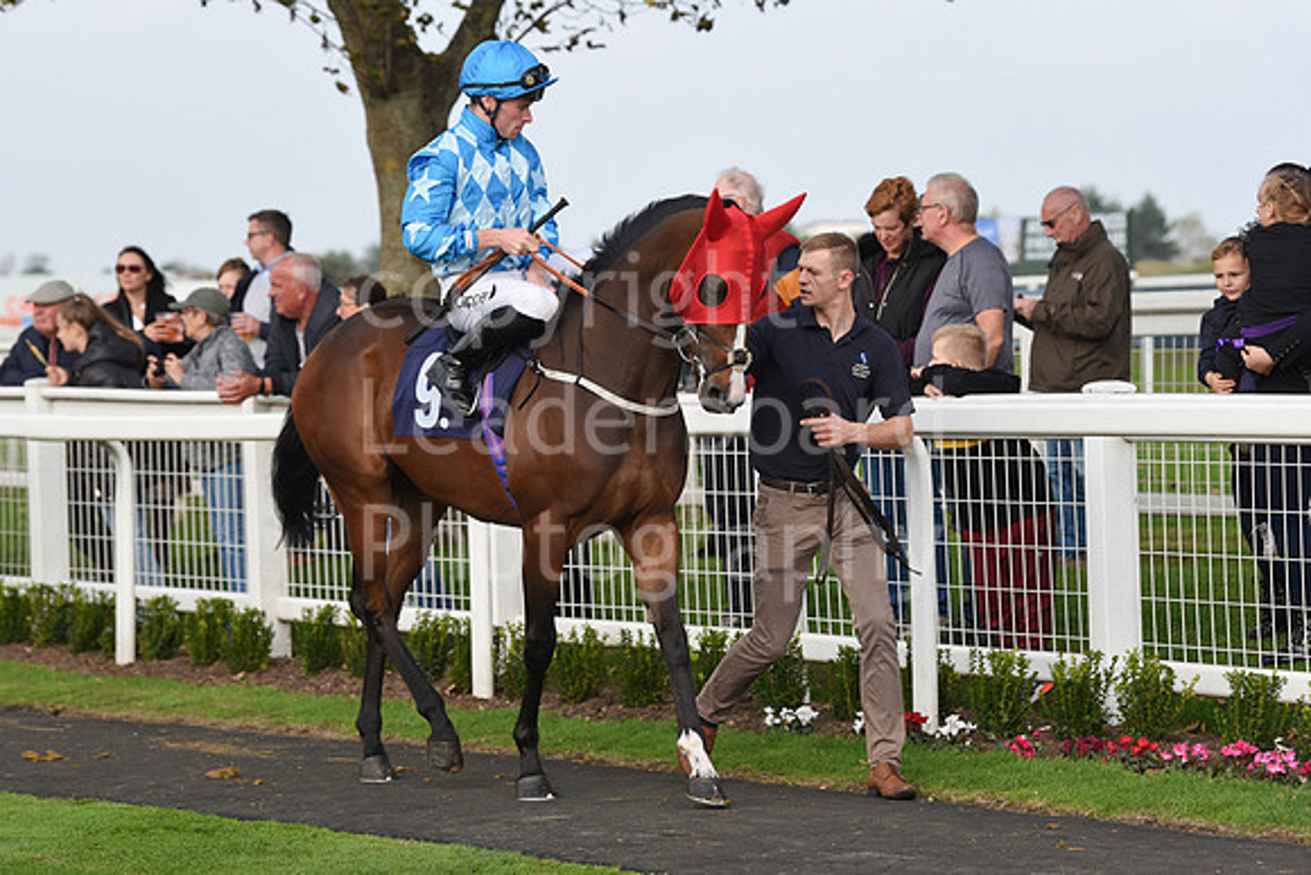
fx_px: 5281
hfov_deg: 14.2
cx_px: 656
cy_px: 438
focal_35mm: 145
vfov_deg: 9.5
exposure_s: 1/1600
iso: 640
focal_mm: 145
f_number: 5.6
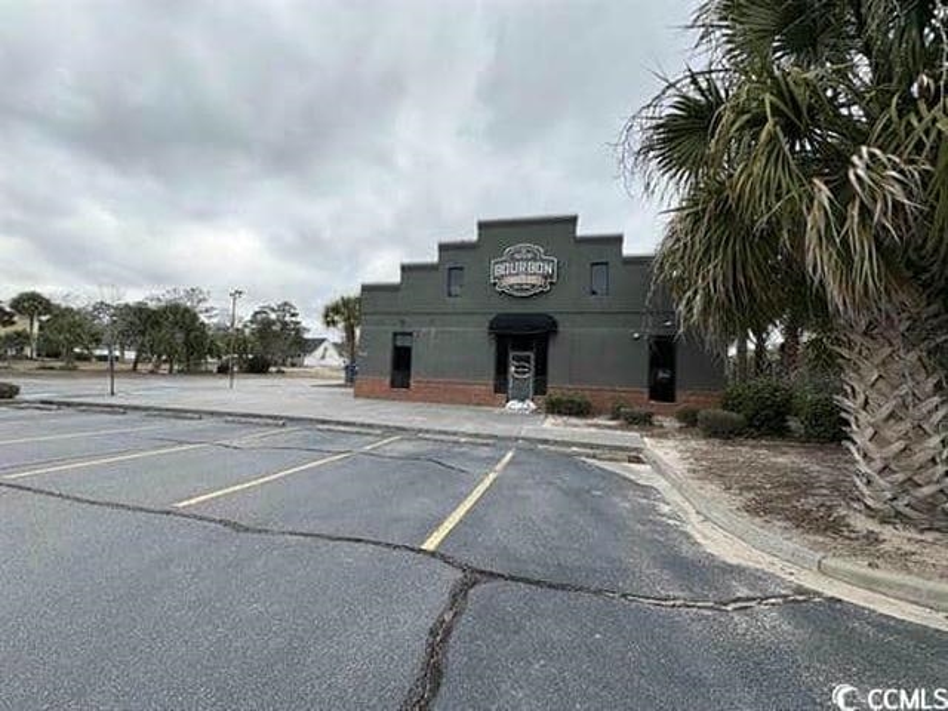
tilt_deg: +3.2
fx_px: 383
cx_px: 474
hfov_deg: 102.1
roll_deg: -2.4
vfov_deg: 85.7
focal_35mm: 14
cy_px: 356
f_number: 2.2
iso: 64
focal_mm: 2.22
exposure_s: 1/587
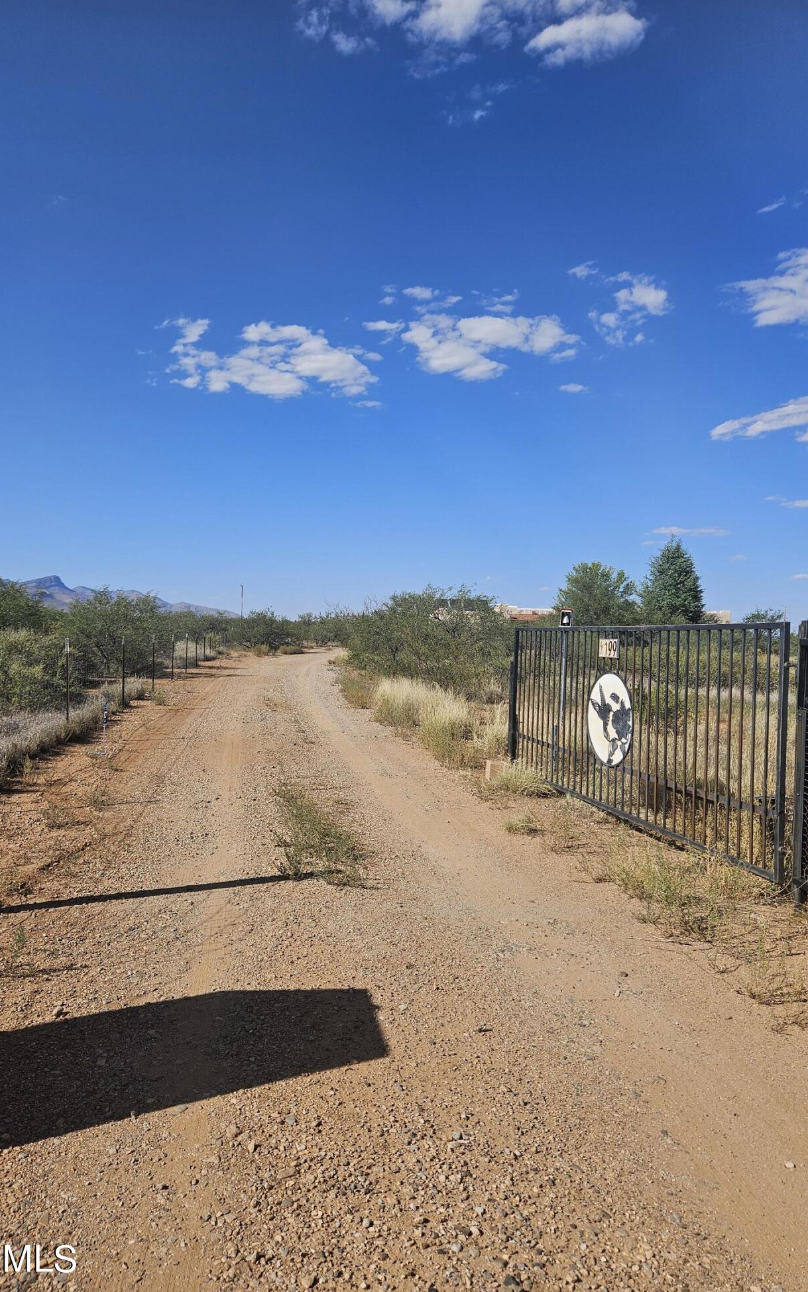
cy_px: 657
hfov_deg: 49.2
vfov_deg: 72.5
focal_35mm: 25
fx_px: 881
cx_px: 351
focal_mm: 5.4
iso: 25
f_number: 1.8
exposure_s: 1/2843
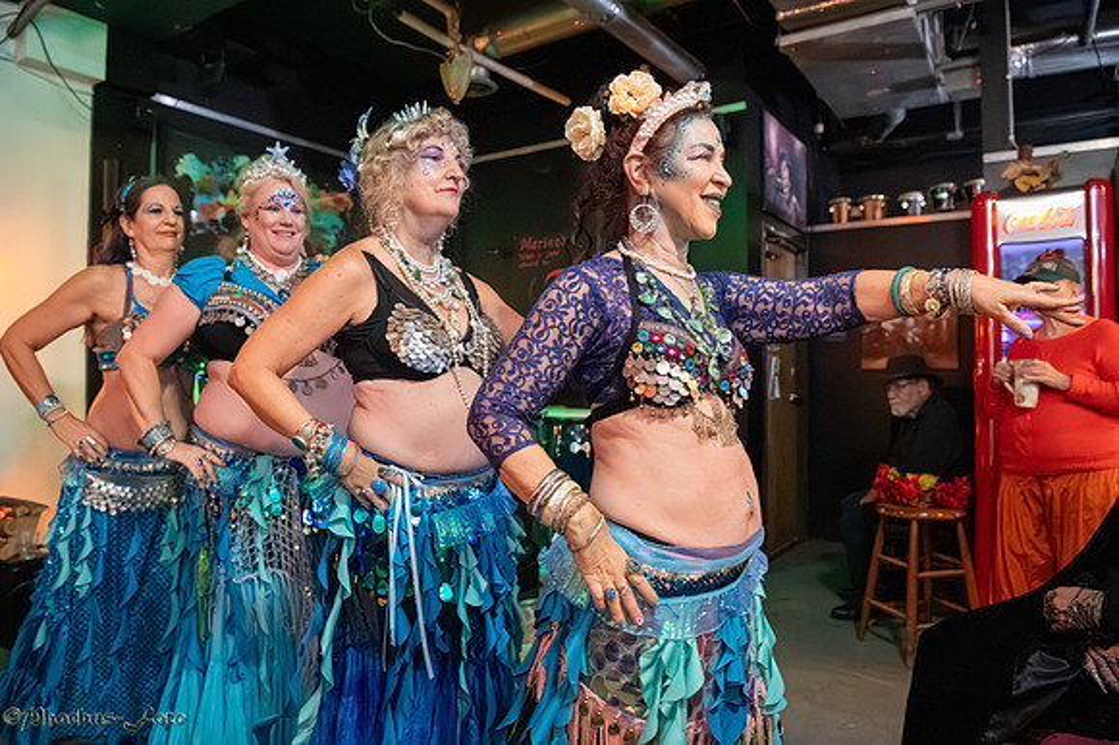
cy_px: 372
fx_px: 746
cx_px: 560
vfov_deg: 53.1
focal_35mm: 24
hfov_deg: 73.8
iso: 40000
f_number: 4
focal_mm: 24
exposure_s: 1/200
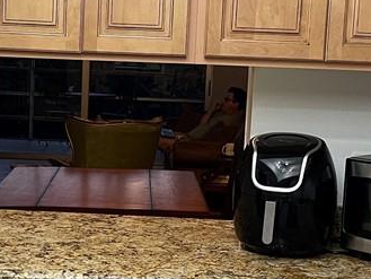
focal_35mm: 81
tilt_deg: -6.4
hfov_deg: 23.9
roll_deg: -2.5
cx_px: 106
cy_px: 132
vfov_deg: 18.2
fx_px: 868
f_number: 1.6
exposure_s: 1/60
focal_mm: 5.1
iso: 160
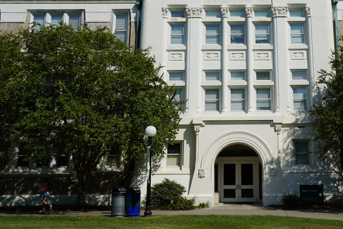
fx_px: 467
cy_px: 44
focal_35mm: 49
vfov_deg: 27.0
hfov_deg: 39.5
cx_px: 246
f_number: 10
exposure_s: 1/320
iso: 100
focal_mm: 28
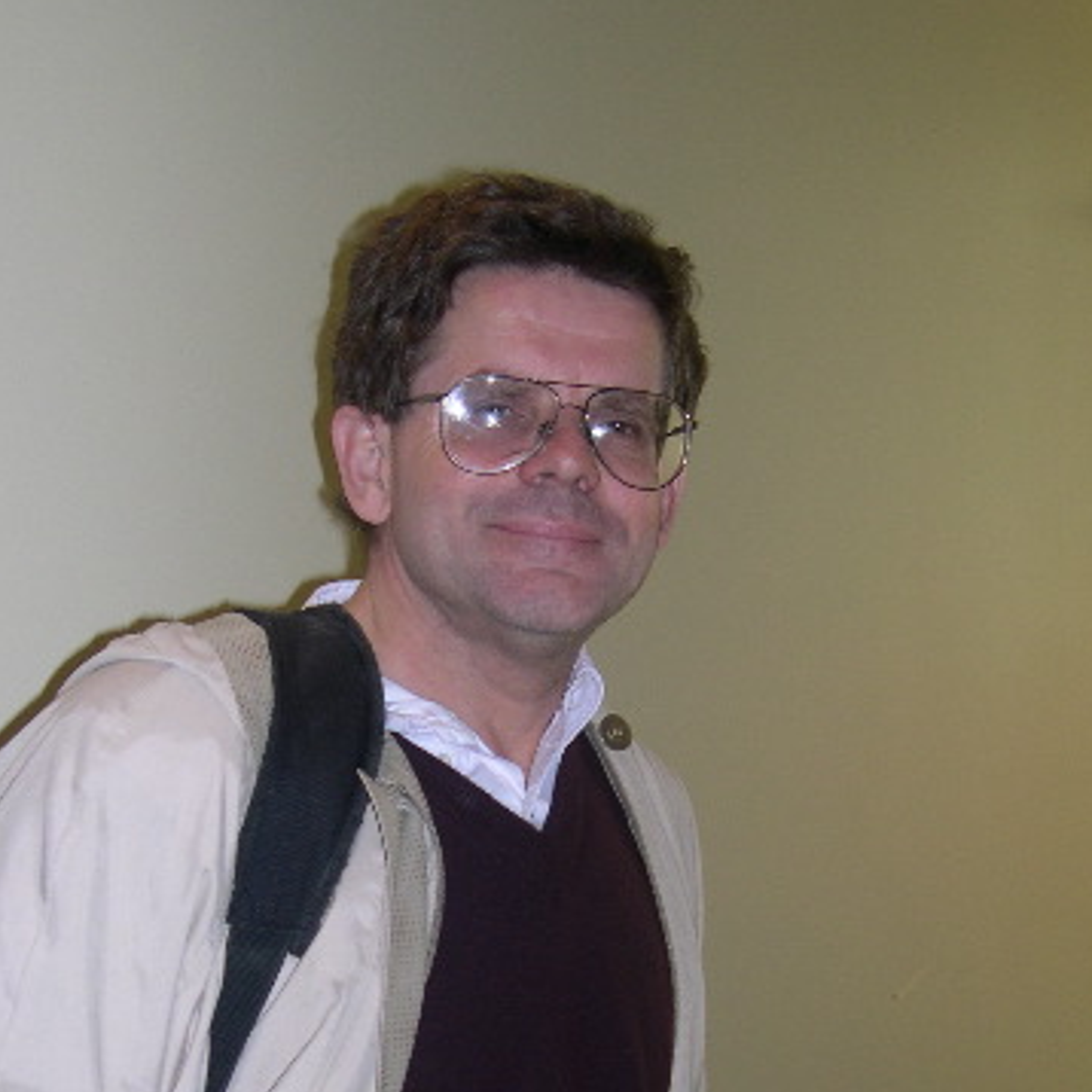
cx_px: 473
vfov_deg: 28.0
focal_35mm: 60
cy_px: 872
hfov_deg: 28.6
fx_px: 2141
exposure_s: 1/60
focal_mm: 8
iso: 100
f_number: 2.8
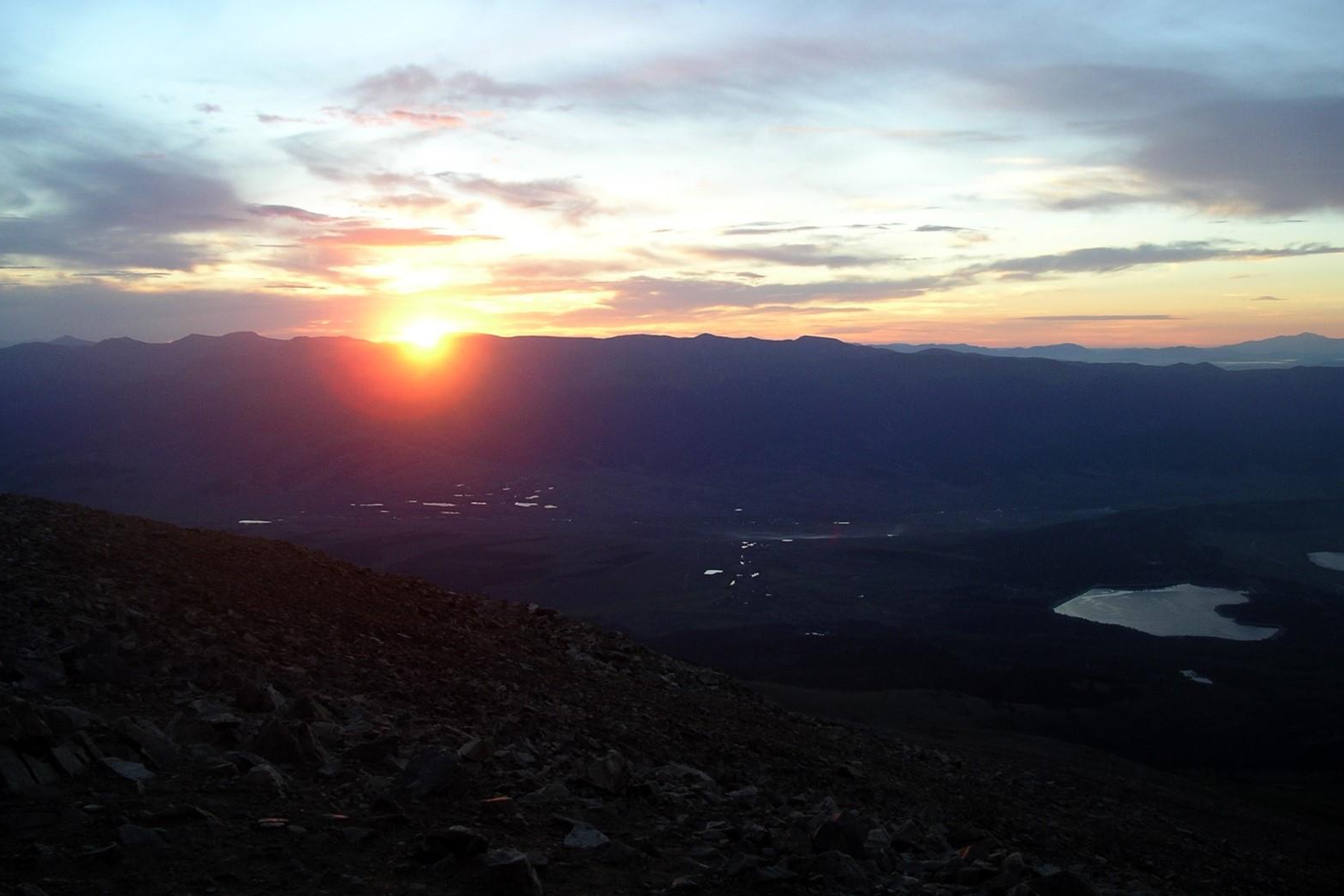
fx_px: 1456
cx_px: 670
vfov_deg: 34.2
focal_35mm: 39
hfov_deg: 49.5
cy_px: 456
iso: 64
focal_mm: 7.8
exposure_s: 1/80
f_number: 2.8
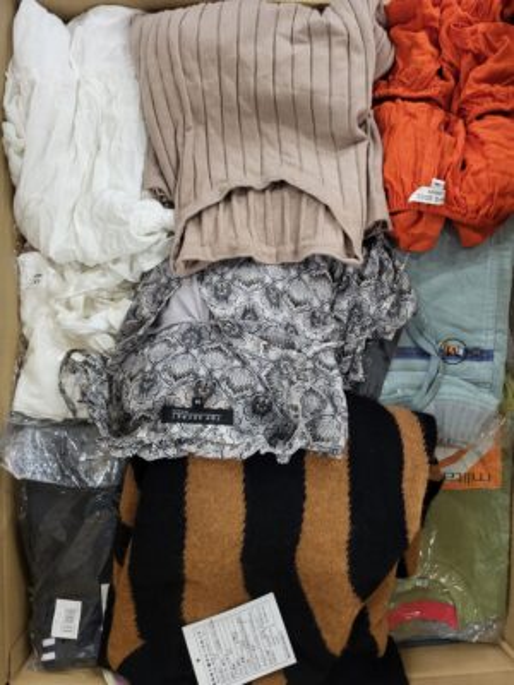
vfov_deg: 67.3
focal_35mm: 26
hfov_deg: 53.1
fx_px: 515
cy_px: 342
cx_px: 257
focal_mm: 5.4
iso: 400
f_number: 1.8
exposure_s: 1/50
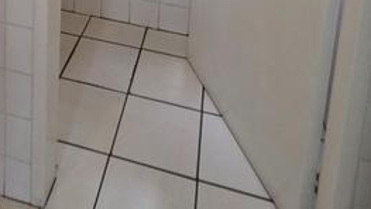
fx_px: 423
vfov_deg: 19.6
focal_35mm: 43
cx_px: 95
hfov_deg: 45.8
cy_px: -178
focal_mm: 2.2
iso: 250
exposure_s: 1/100
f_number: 1.9
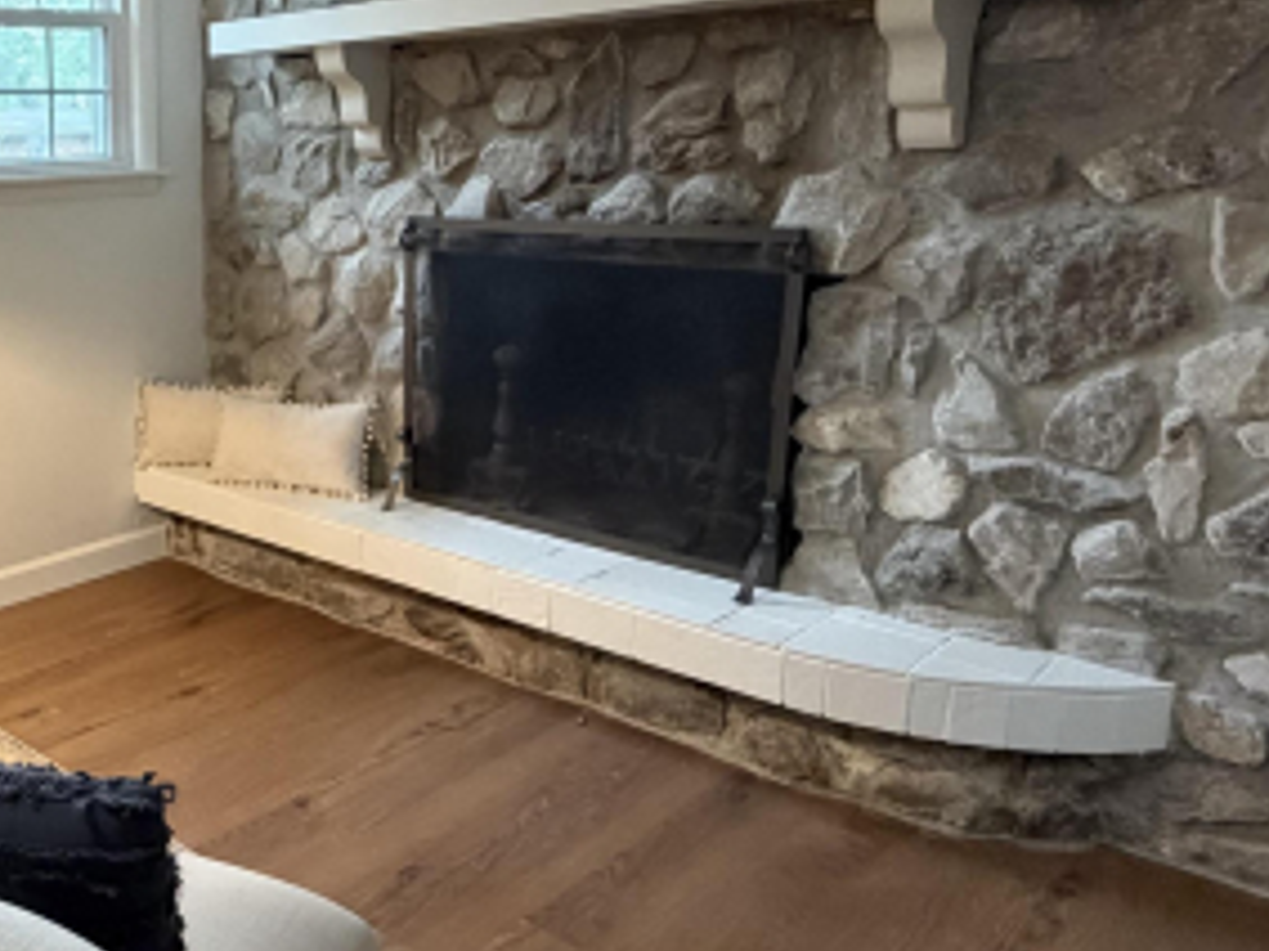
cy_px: 431
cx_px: 92
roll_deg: +2.1
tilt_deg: -13.3
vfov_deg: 42.9
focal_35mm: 33
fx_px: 1209
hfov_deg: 48.6
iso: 500
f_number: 2.2
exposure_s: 1/60
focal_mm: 2.22
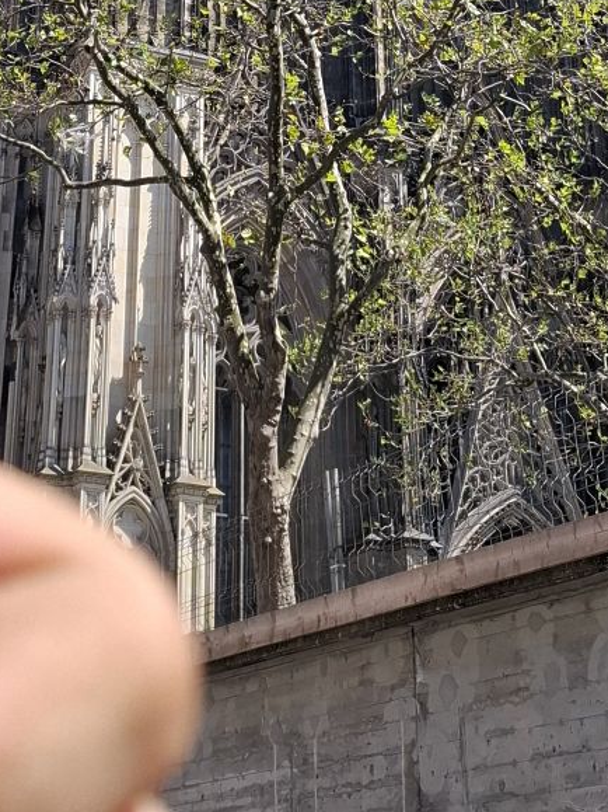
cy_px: -316
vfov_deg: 21.3
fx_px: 1898
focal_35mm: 81
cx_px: 233
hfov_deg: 18.2
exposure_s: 1/1282
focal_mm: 5.54
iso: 50
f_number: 1.8
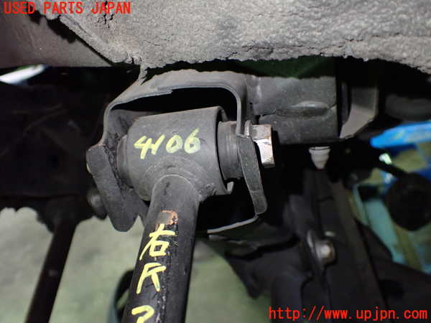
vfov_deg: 46.8
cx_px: 216
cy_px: 162
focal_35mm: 30
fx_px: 374
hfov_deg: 60.0
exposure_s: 1/50
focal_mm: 5.4
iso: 800
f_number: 2.3
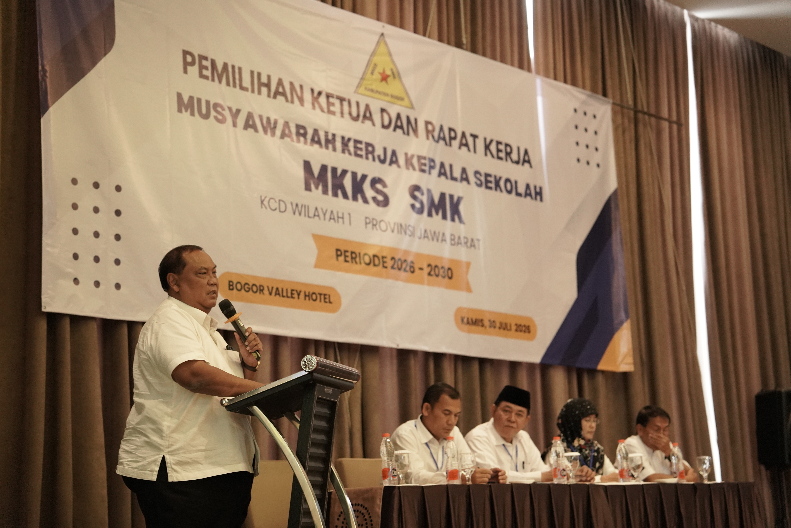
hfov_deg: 28.8
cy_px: 264
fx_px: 1538
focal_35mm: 70
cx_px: 396
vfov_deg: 19.5
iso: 5000
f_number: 2.8
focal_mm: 70
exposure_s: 1/100
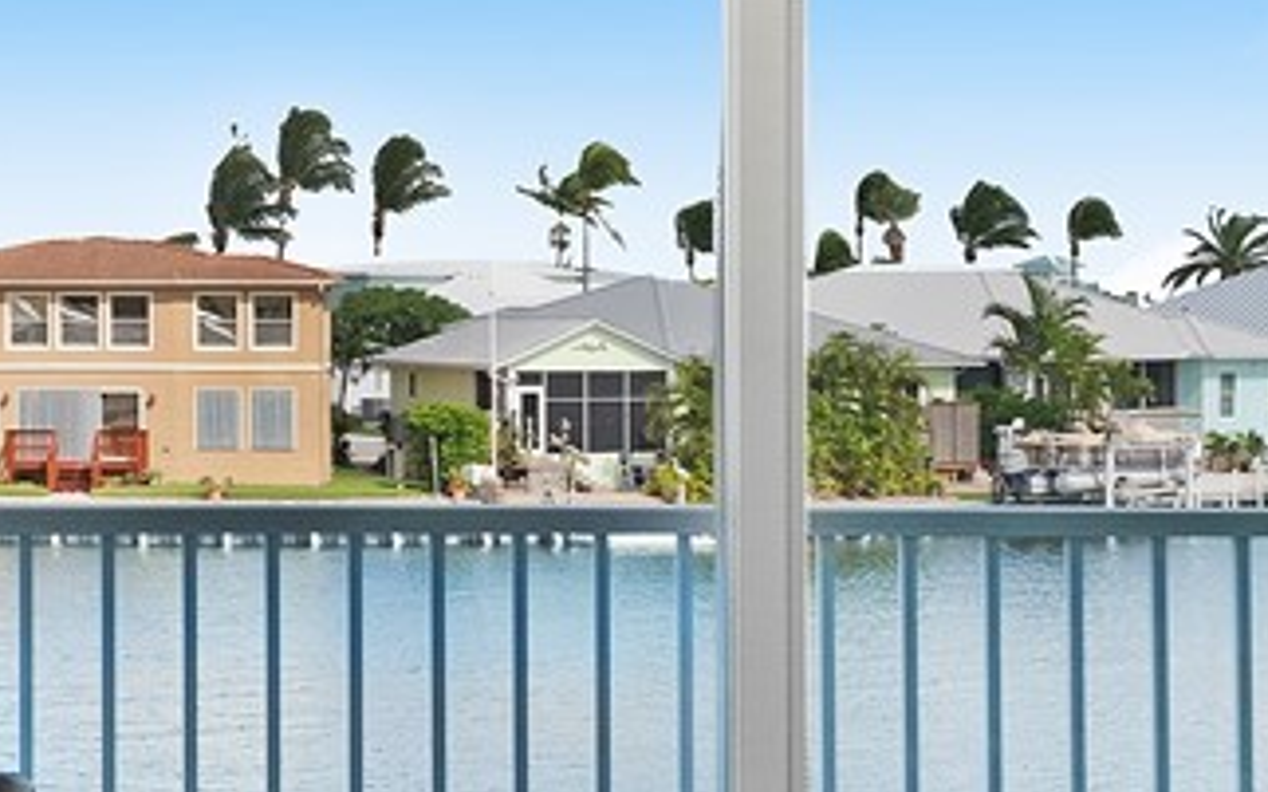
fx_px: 3800
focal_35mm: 110
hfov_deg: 18.1
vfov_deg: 11.9
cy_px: 299
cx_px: -213
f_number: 8
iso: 2000
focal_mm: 32
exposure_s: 1/1600
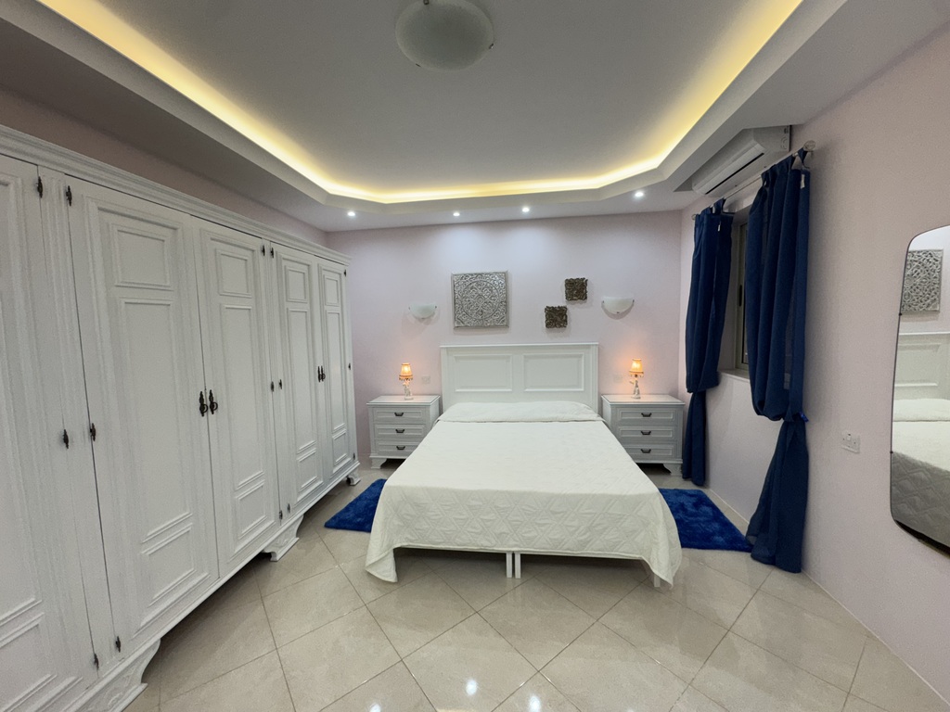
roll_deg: +1.5
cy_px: 356
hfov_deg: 102.1
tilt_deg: -5.2
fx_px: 384
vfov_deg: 85.7
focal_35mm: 14
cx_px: 475
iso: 80
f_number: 2.2
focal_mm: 2.22
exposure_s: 1/100
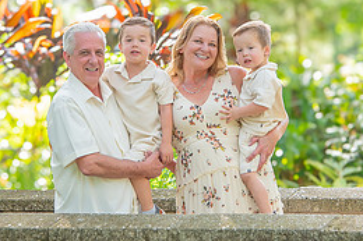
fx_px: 1632
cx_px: 194
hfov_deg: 12.7
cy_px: 38
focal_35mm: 162
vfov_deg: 8.4
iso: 400
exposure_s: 1/250
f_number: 4
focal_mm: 66
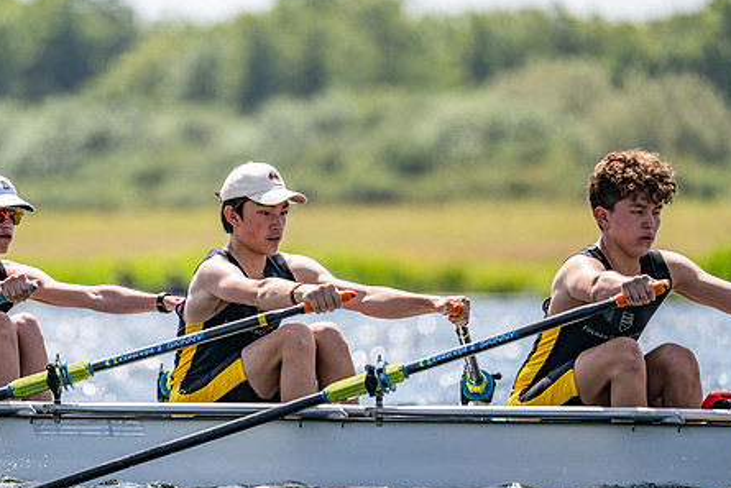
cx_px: 283
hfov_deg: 4.0
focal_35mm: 521
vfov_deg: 2.6
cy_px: 298
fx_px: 10582
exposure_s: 1/2500
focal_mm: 400
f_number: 4.5
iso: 250
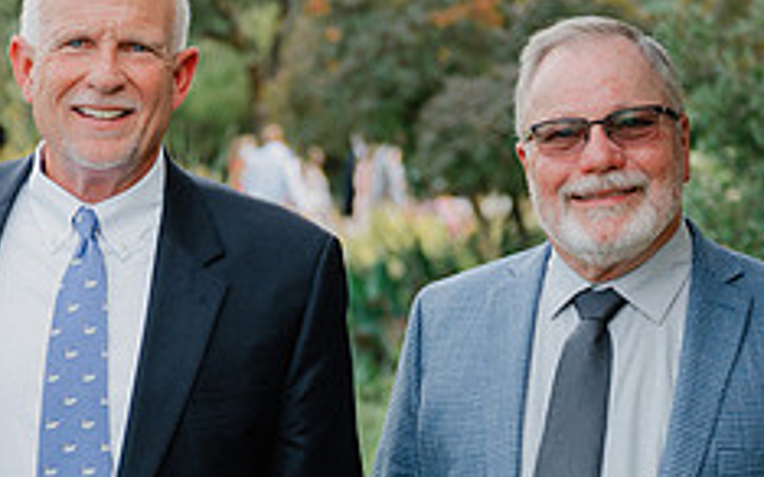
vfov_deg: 10.8
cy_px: 363
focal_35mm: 121
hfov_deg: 17.2
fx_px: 2518
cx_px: 258
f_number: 2.8
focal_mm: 48
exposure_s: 1/1000
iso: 320
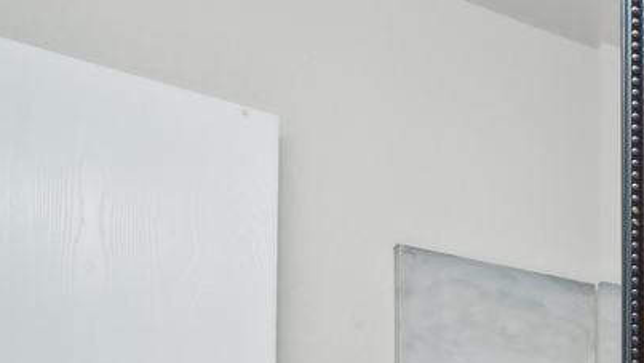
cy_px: 569
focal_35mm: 59
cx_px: 1074
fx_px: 1008
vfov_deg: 17.9
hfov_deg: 23.7
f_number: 9
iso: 800
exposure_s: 1/15
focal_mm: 14
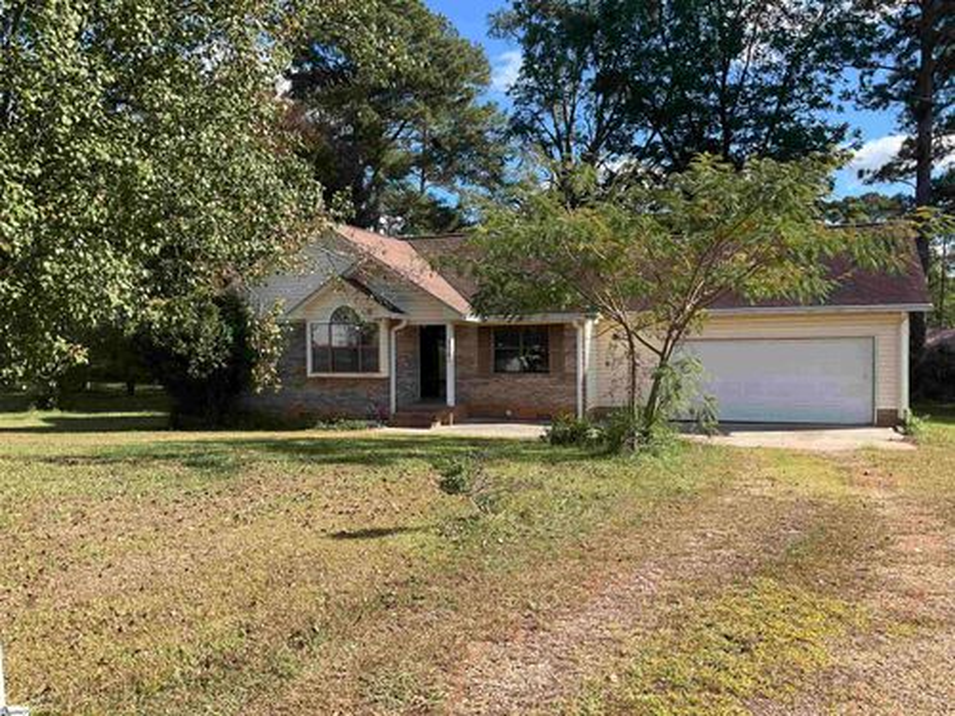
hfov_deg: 61.7
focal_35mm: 29
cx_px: 478
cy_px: 358
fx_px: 800
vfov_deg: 48.2
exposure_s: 1/781
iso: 25
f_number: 1.8
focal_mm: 3
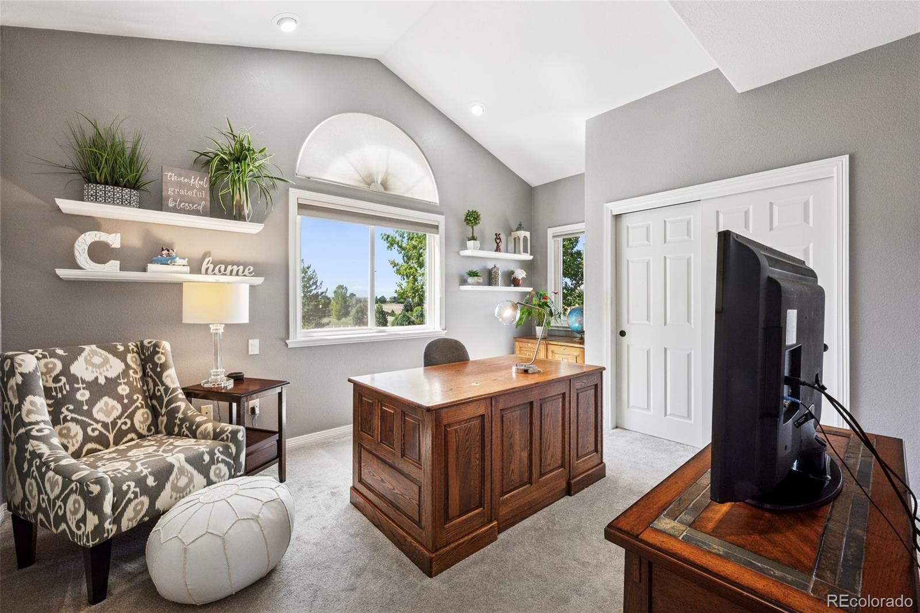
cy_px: 306
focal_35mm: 15
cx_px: 460
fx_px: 383
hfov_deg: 100.4
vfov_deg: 77.3
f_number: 11
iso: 800
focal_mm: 15
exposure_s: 1/60
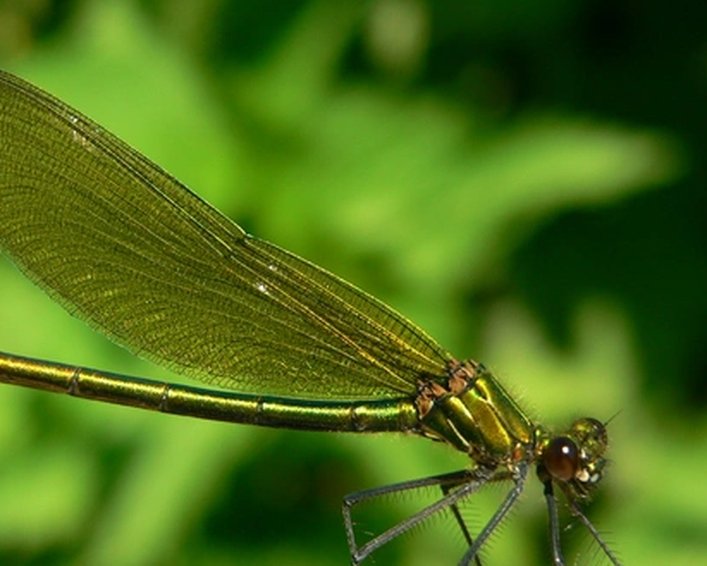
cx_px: 237
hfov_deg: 12.9
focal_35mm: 149
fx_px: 3118
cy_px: 335
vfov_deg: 10.4
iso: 80
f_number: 4
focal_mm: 16.2
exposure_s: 1/400
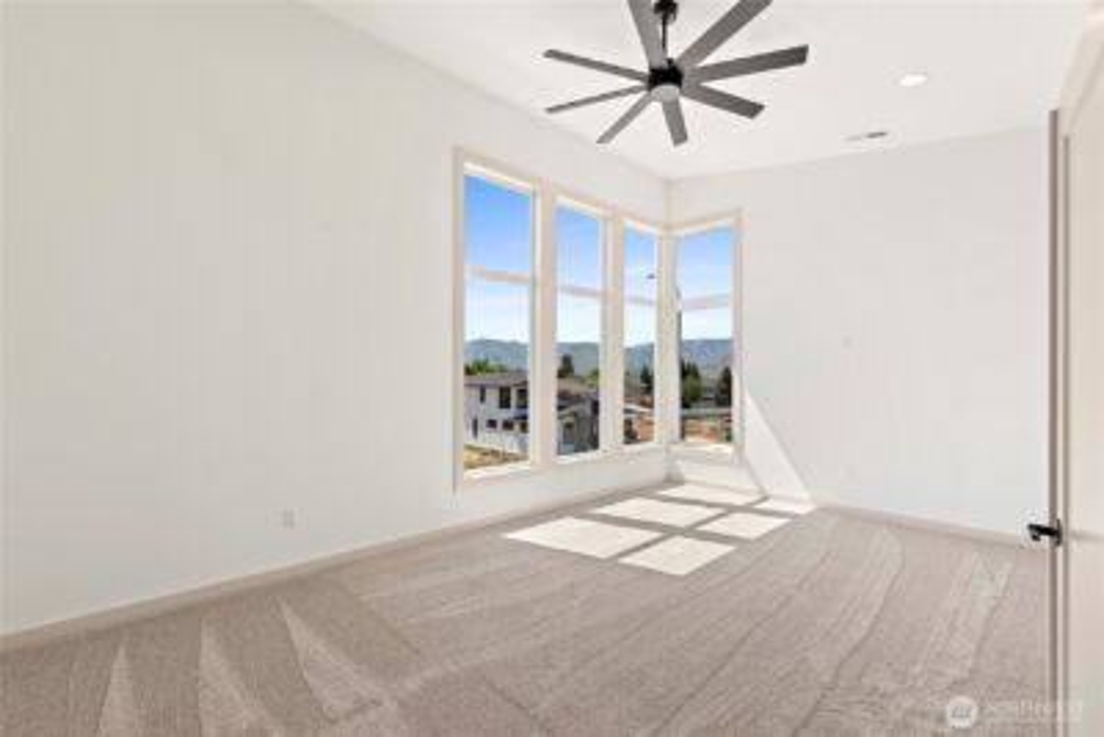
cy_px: 368
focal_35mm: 15
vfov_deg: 77.4
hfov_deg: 100.4
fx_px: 460
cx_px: 552
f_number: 8
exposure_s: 1/100
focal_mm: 15
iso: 200
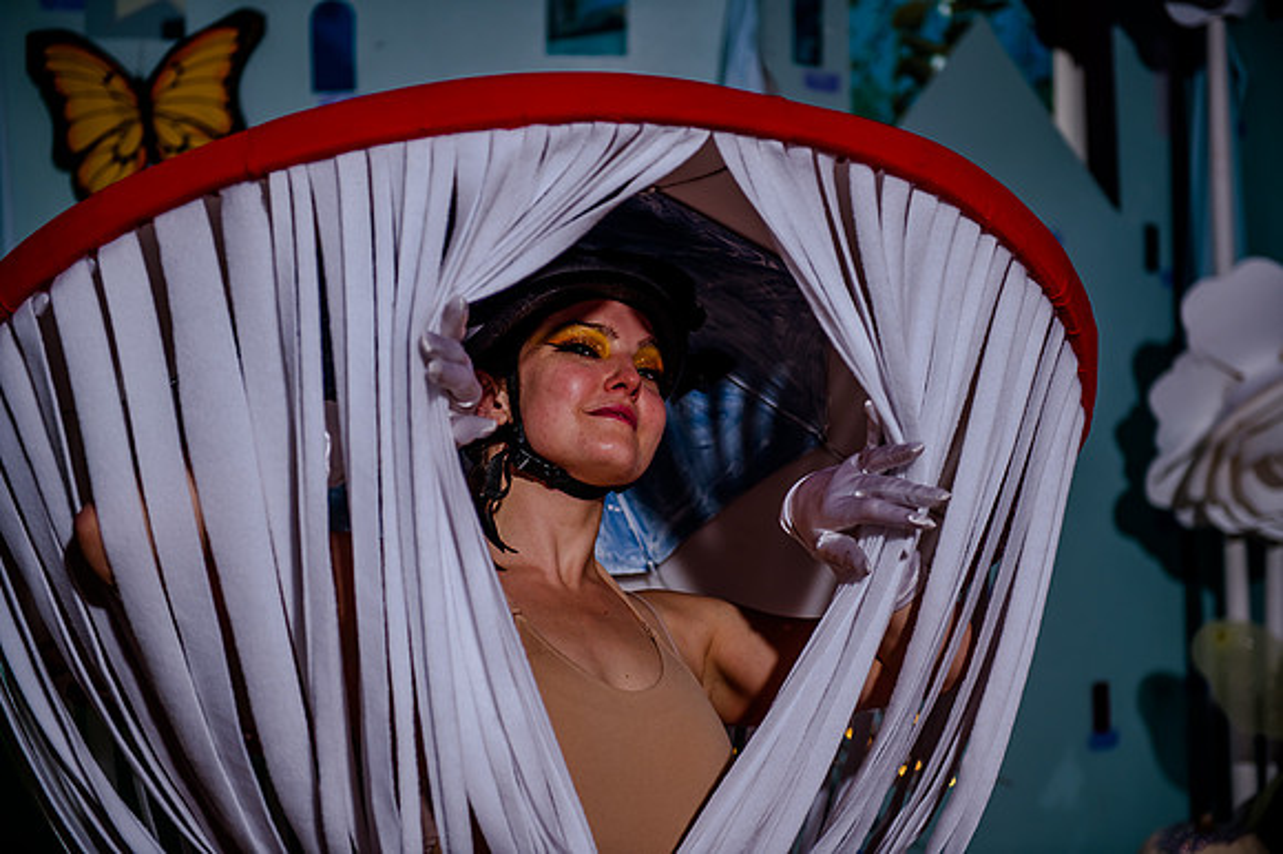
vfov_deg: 19.4
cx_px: 642
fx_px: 2493
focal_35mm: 70
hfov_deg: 28.9
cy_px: 427
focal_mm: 70
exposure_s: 1/200
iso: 200
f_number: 2.8
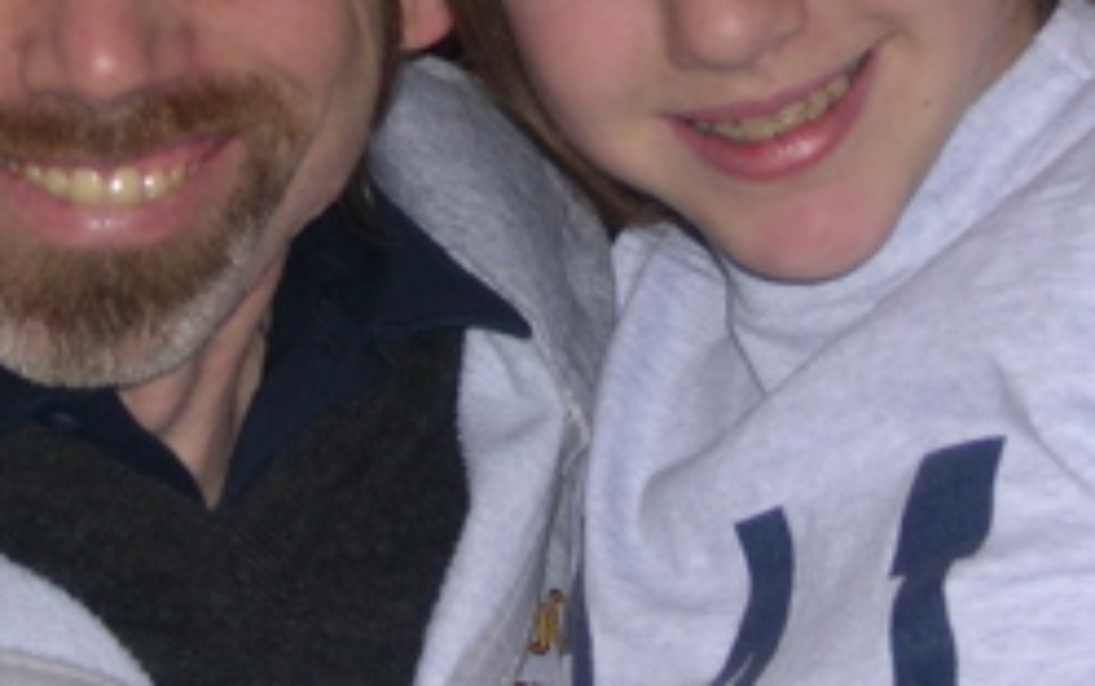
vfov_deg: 6.7
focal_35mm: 196
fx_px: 5853
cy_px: -141
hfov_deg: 10.7
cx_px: 453
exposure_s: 1/60
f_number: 3.8
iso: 100
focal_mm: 15.3
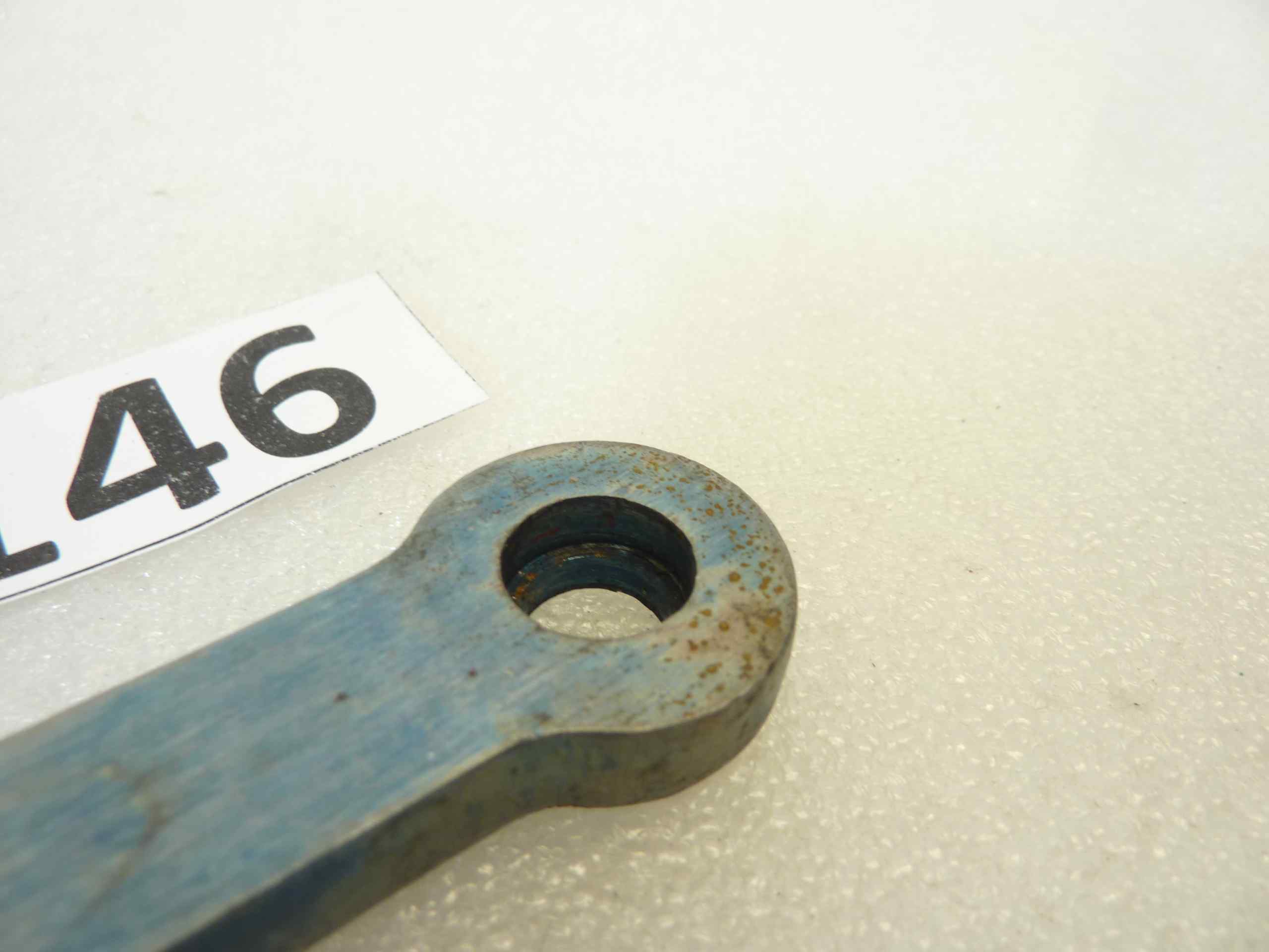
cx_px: 634
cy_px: 476
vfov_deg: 54.9
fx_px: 916
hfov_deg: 69.4
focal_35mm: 25
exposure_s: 1/25
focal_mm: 4.1
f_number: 3.3
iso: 80
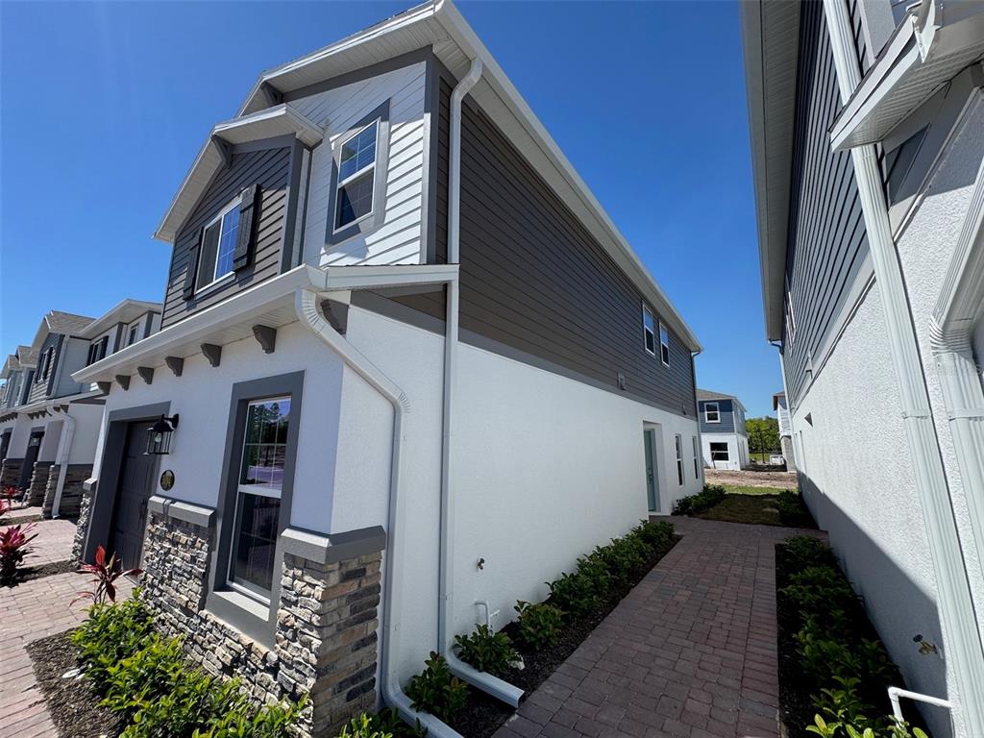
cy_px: 369
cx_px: 492
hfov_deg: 102.1
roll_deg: -0.9
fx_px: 398
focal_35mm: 14
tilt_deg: +10.6
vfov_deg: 85.7
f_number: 2.2
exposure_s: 1/1832
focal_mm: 2.22
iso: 50
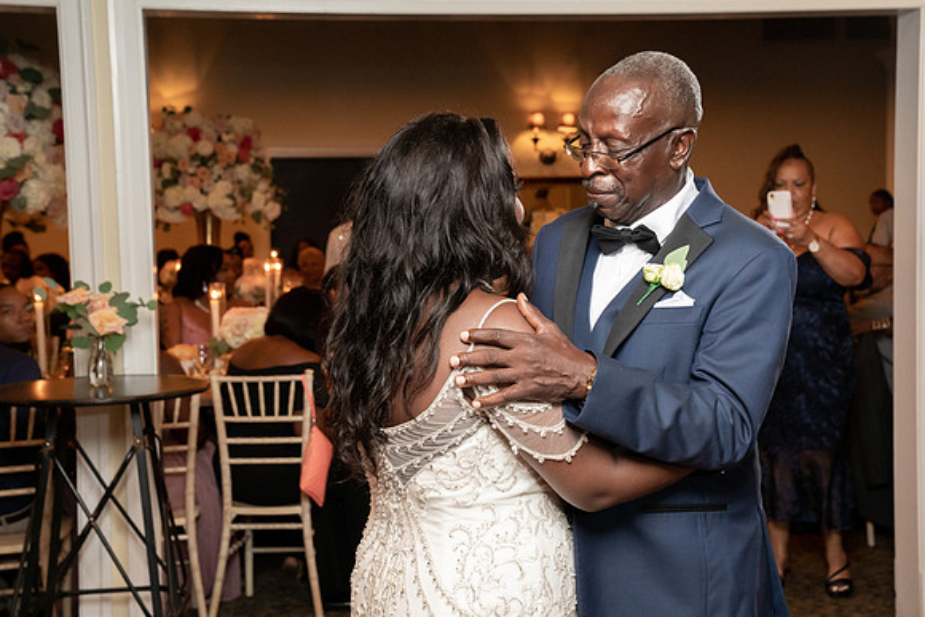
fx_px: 1422
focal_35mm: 55
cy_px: 293
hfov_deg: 36.0
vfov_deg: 24.5
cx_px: 479
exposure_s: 1/200
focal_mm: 52
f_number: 5.6
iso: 4000
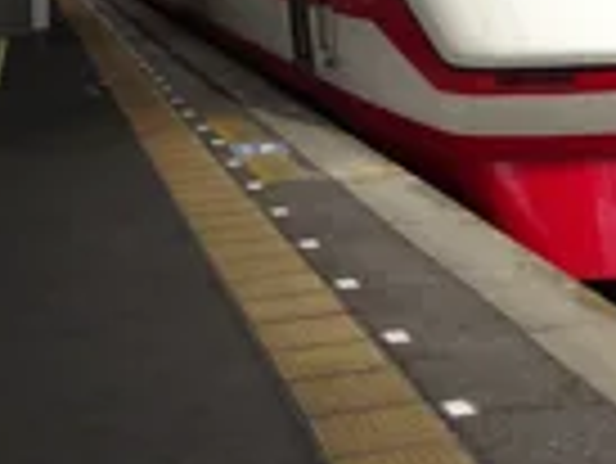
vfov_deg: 16.8
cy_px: -108
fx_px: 1496
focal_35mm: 84
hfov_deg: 22.5
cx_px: 603
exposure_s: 1/640
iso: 80
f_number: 3.5
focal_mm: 4.1
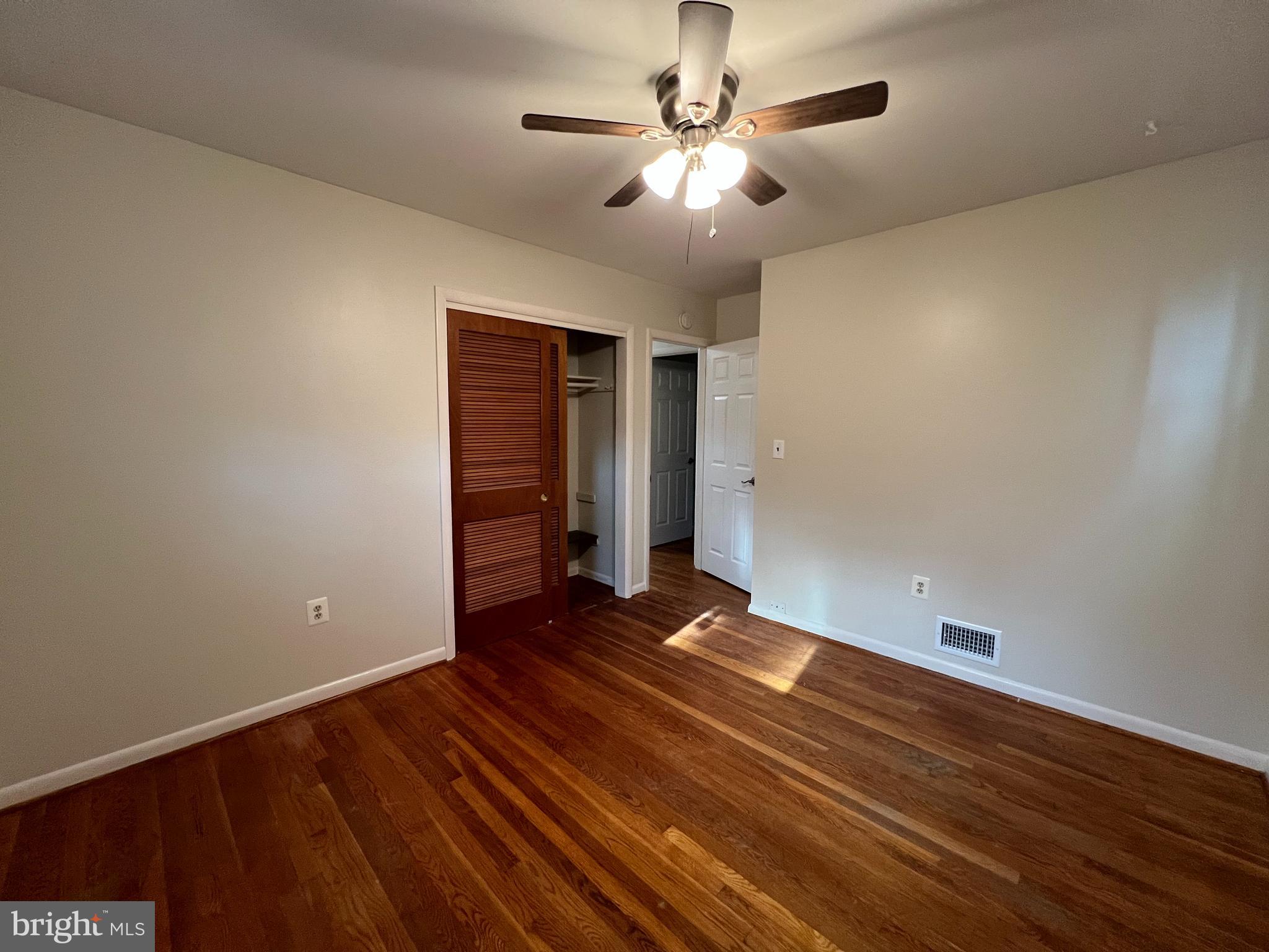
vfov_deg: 89.9
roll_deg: -0.1
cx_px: 634
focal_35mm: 13
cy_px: 476
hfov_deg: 106.2
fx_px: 477
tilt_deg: -5.7
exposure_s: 1/60
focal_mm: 1.57
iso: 250
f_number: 1.8
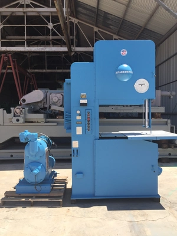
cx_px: 88
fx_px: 198
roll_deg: +0.9
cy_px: 118
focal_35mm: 29
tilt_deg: -1.1
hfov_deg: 48.2
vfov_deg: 61.7
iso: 32
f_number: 2.2
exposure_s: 1/1276
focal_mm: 4.15
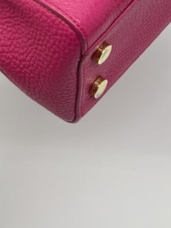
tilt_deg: -40.4
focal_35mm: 79
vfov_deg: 23.0
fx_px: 520
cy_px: -32
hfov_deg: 18.6
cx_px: 56
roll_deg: +5.0
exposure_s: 1/100
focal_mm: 5.7
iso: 32
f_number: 1.5
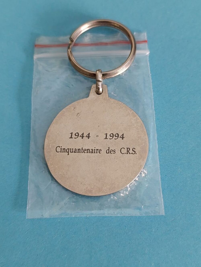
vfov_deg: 41.2
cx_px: 100
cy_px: 134
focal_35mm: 46
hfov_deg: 31.6
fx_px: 355
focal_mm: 6.14
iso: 2000
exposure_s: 1/25
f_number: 1.6
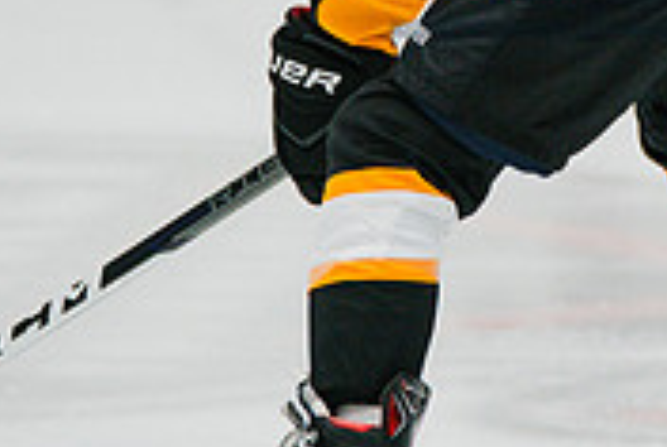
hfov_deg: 2.3
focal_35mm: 902
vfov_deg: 1.5
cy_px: -21
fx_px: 16740
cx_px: 553
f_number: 3.2
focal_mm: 274
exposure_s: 1/1600
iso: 3200
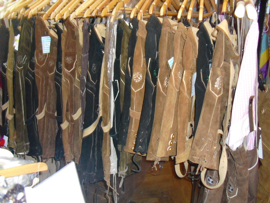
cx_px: 135
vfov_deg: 39.7
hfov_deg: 51.4
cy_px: 102
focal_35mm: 36
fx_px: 281
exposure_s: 1/60
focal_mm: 6.3
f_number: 3.1
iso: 400
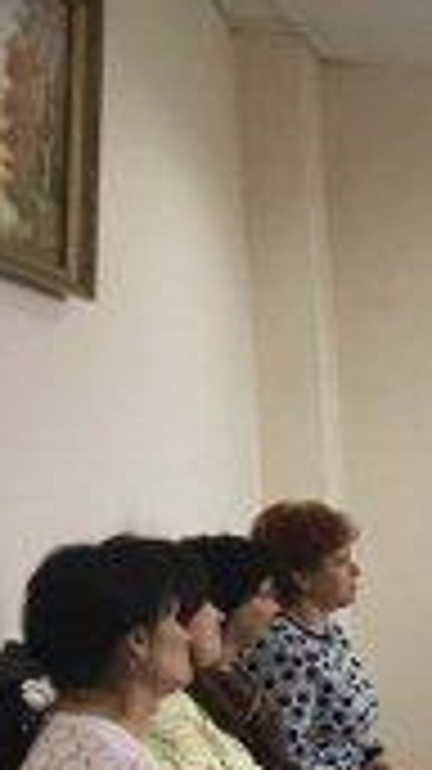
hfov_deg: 12.3
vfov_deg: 24.6
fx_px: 1693
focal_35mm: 83
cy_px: 747
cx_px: 954
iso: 64
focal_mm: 4.15
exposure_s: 1/33
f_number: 2.2
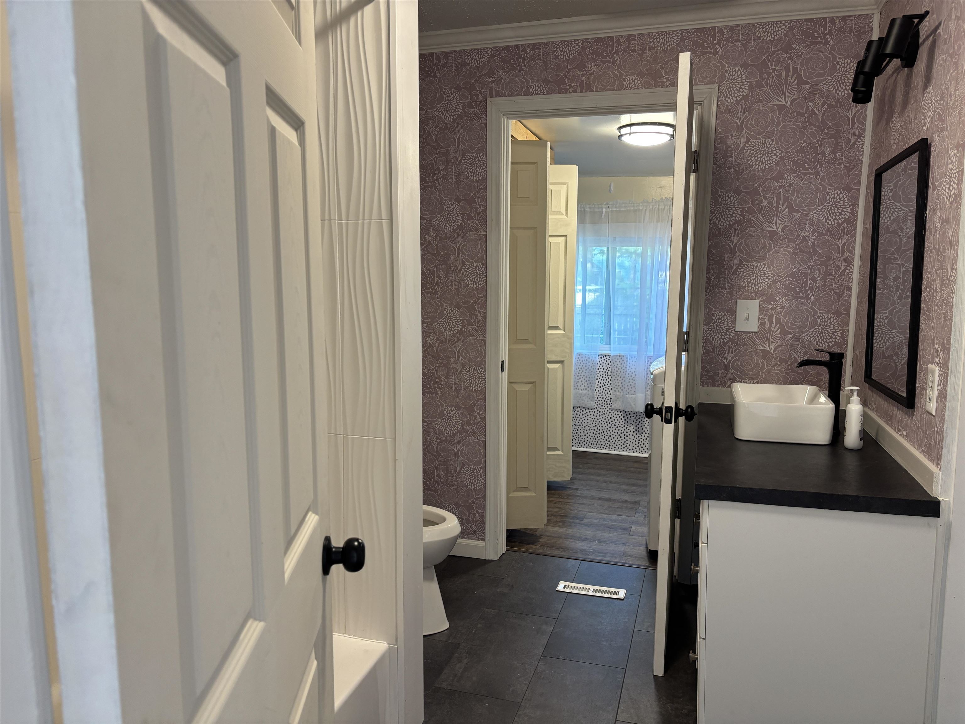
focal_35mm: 26
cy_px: 362
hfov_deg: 67.3
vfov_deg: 53.1
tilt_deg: -6.6
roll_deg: -0.2
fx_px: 725
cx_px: 482
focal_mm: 5.96
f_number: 1.6
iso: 125
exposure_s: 1/60
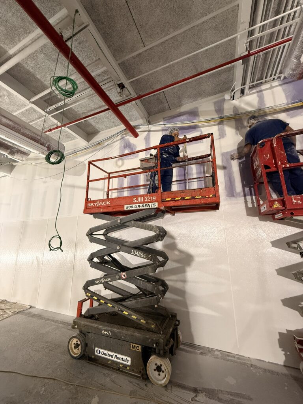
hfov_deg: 85.7
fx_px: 163
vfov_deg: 102.1
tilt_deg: +13.7
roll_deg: +1.7
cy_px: 202
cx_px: 152
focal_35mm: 14
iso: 320
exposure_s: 1/60
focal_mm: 2.22
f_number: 2.2
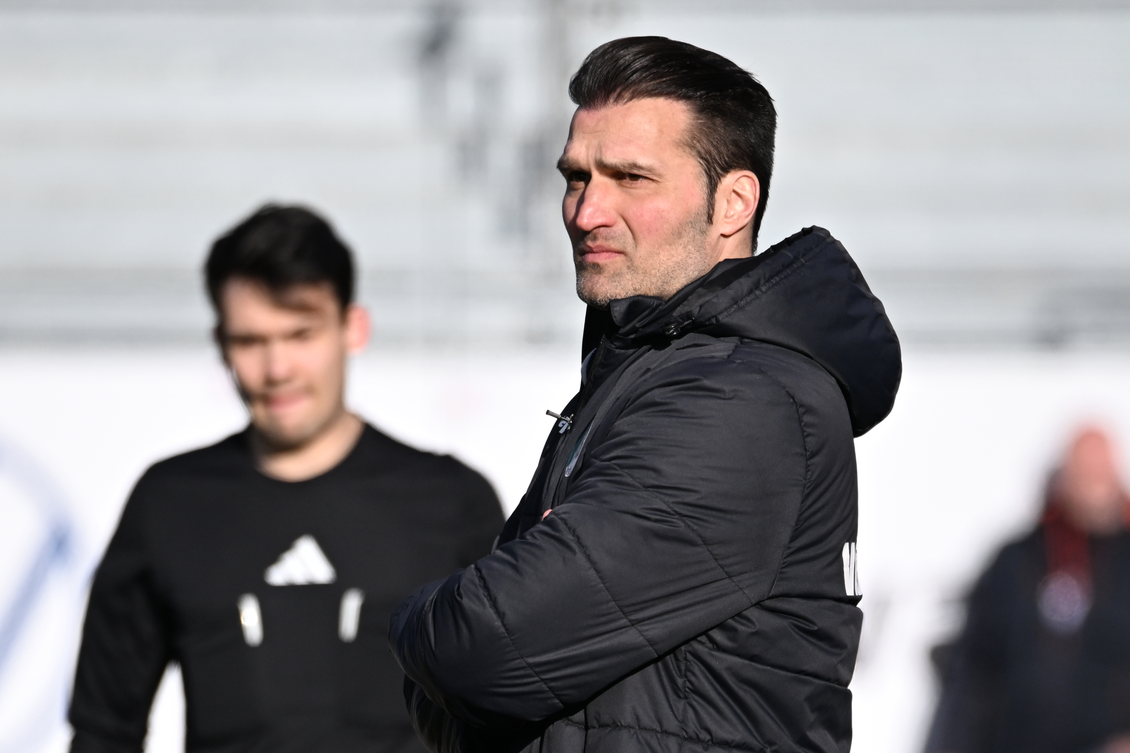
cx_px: 565
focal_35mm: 500
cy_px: 376
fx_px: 15691
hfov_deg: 4.1
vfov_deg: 2.7
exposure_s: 1/1600
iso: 360
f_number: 6.3
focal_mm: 500
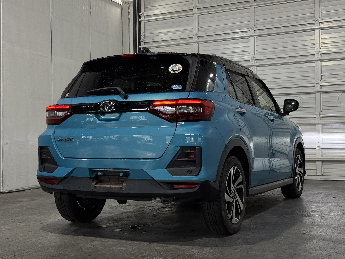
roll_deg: +0.6
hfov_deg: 39.7
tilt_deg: +0.9
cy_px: 130
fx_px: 478
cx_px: 172
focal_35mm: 48
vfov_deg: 30.3
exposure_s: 1/120
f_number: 1.78
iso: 125
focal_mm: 6.76
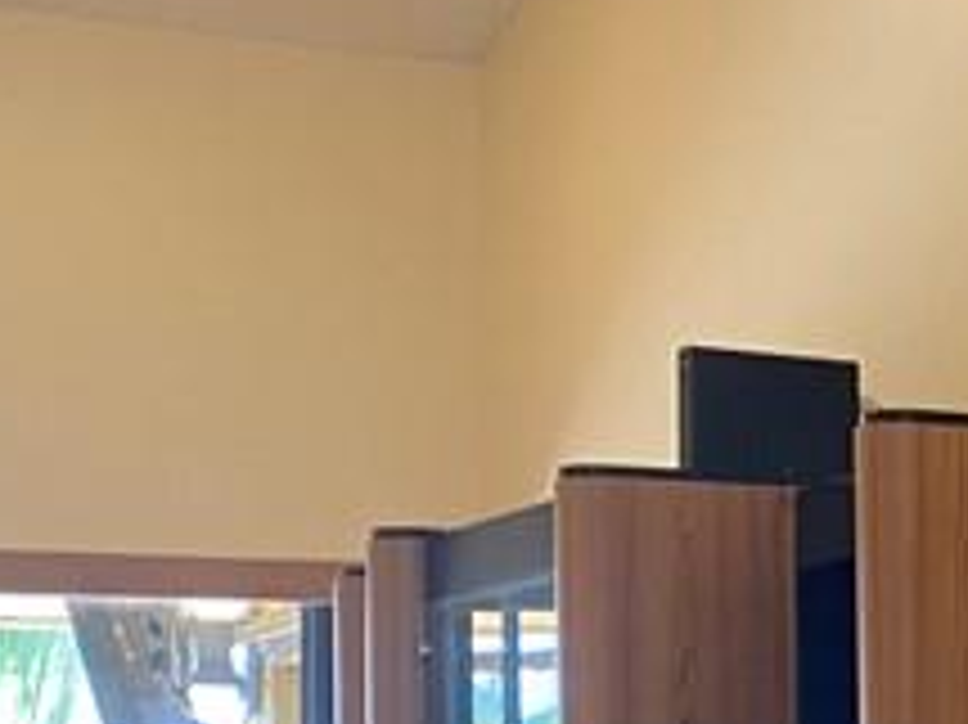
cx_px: 1675
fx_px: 3466
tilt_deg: +2.2
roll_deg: +0.6
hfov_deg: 14.3
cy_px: 791
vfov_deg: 11.8
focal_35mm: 124
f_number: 1.8
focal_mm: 4.25
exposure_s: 1/60
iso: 100
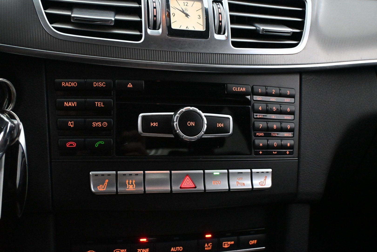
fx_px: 432
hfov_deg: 47.2
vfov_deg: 32.4
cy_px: 126
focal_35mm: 41
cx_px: 188
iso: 8000
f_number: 4.5
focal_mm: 27.5
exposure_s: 1/60
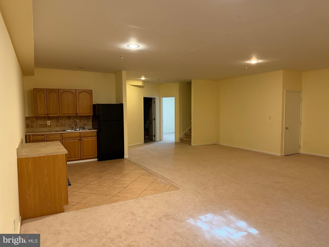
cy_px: 124
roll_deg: +0.8
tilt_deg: -3.6
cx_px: 164
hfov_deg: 71.6
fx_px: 228
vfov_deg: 56.8
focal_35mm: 24
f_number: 1.78
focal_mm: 6.76
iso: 500
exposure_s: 1/60
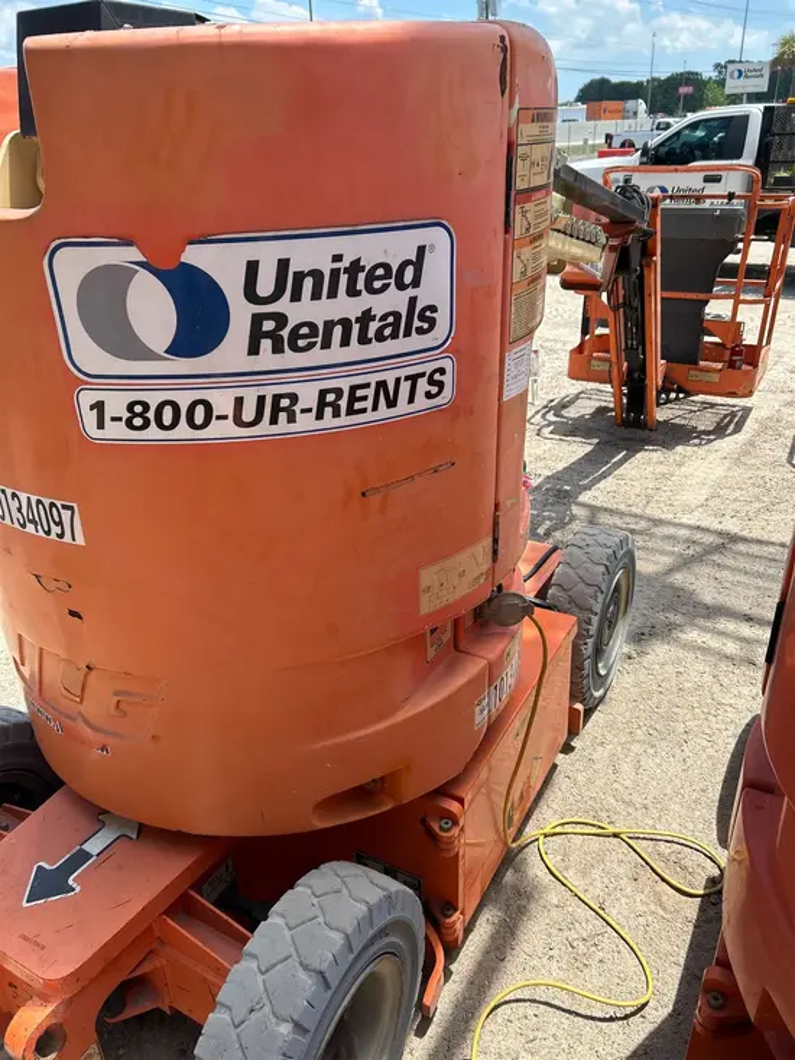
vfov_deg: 67.3
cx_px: 398
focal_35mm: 26
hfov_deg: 53.1
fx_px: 796
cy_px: 530
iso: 50
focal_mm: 5.7
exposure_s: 1/1838
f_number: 1.5
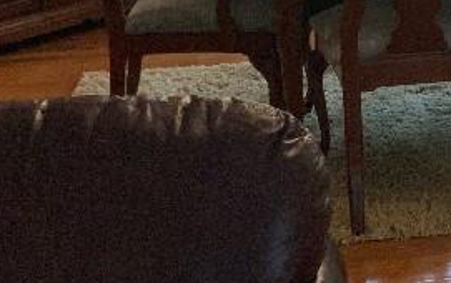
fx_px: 1427
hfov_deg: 16.4
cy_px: -123
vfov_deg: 10.9
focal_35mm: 116
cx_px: 671
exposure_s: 1/60
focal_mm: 3
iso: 160
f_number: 1.8
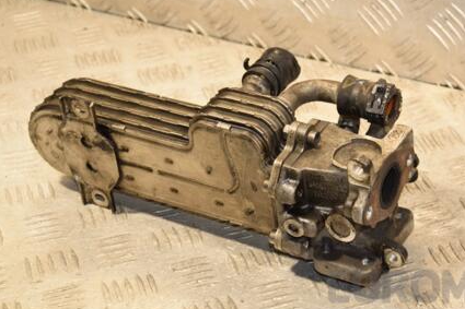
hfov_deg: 19.2
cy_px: 141
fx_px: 1369
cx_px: 307
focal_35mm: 106
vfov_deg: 12.9
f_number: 5.6
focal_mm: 50
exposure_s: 1/200
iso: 800
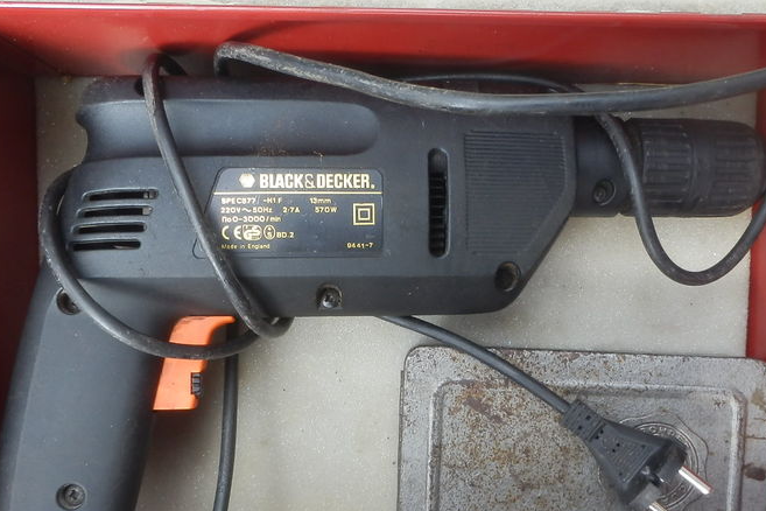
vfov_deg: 34.8
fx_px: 808
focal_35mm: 38
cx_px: 423
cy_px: 324
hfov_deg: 50.6
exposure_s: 1/60
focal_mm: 4.2
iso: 80
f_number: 3
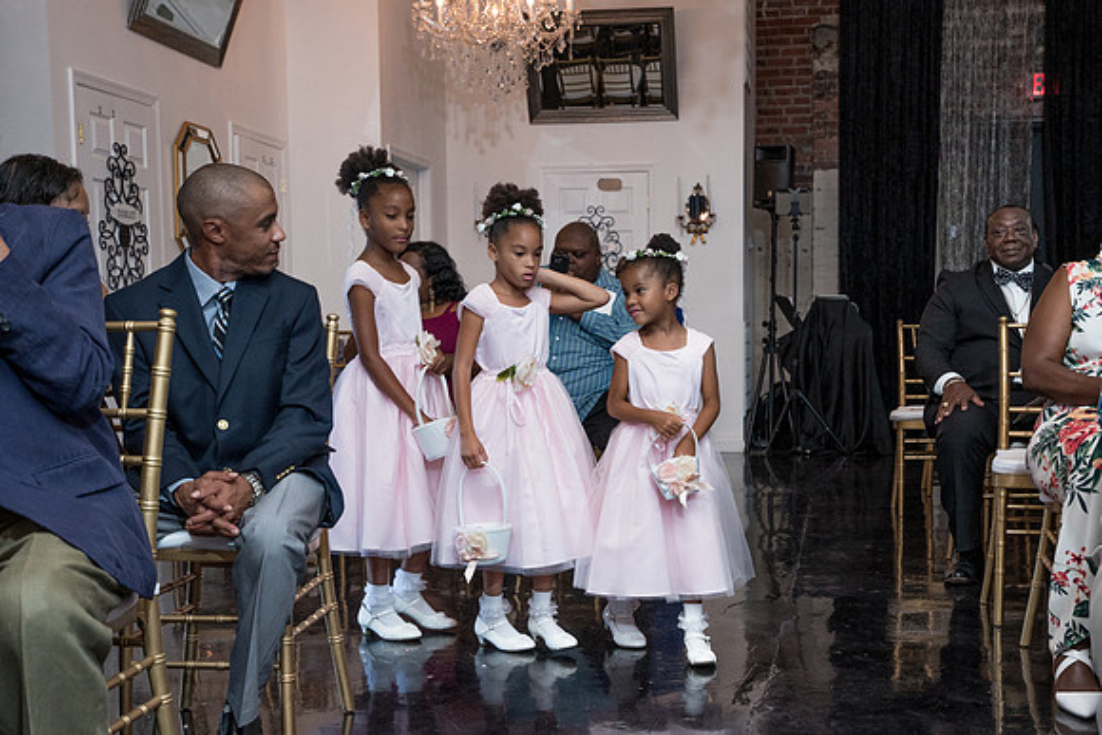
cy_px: 455
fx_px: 1534
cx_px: 611
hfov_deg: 39.5
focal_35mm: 50
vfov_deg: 26.9
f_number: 4
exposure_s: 1/200
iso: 2000
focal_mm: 35
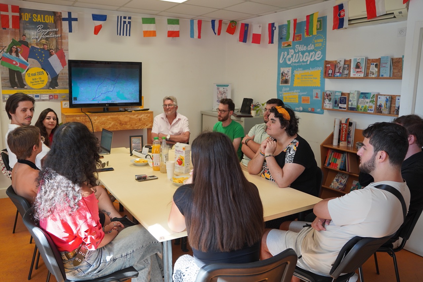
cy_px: 141
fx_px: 329
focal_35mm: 28
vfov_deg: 46.4
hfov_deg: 65.5
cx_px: 212
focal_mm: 28
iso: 640
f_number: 4
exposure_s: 1/160
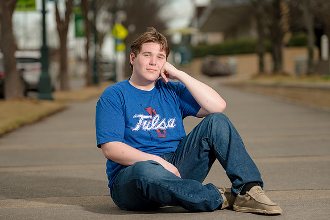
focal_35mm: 112
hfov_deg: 18.3
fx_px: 1027
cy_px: 110
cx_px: 165
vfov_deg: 12.2
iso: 64
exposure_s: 1/250
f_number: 2.8
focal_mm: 112
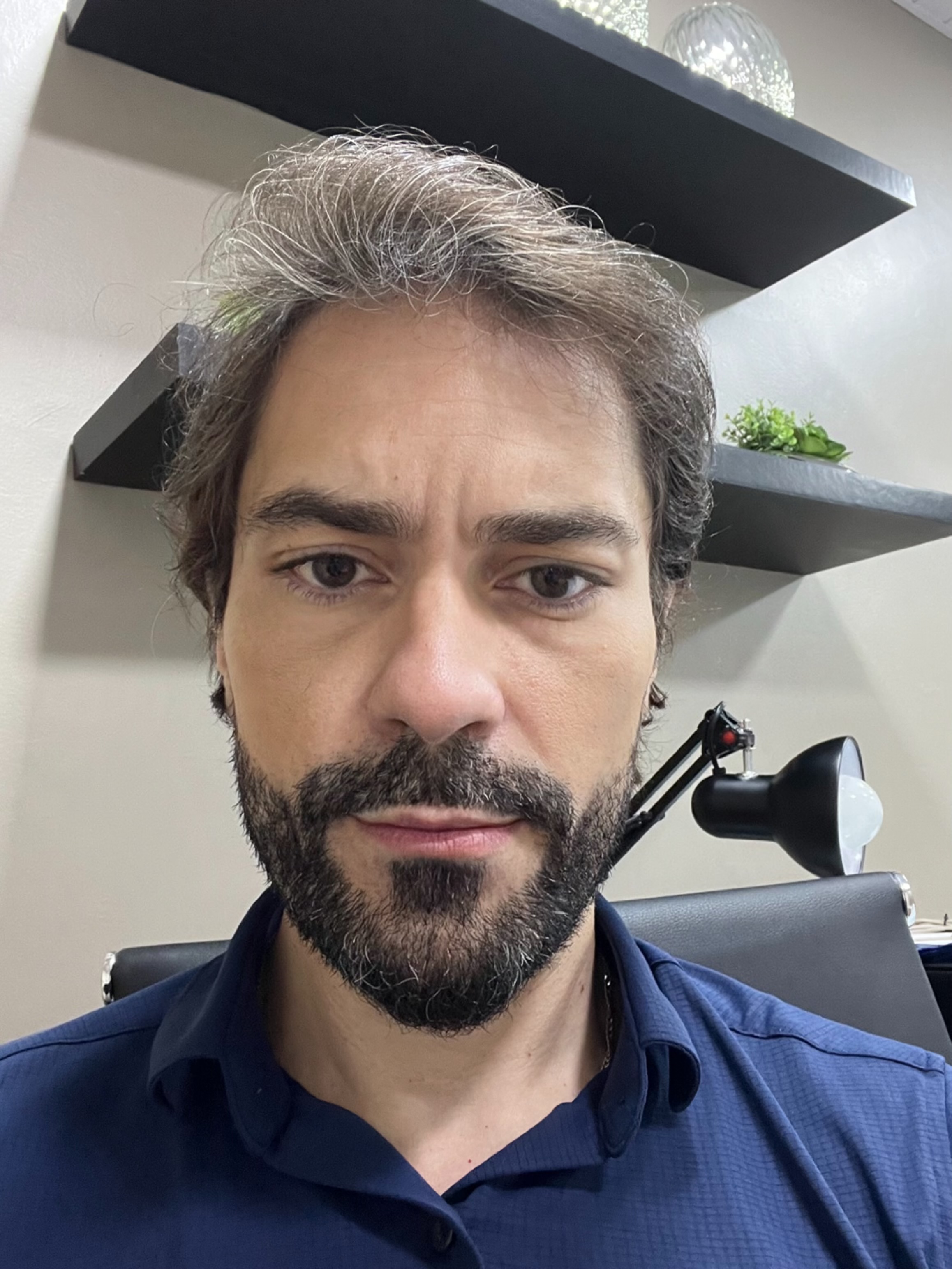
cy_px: 634
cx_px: 476
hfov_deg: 46.8
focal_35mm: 30
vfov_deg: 60.0
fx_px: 1100
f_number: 2.2
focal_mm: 2.71
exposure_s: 1/30
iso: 400
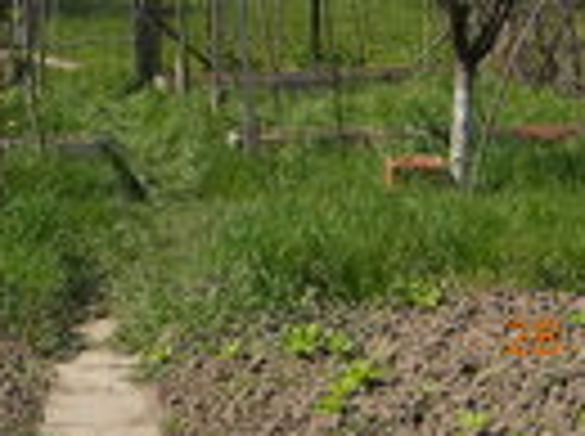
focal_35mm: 110
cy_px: -133
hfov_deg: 17.9
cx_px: 234
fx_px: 1856
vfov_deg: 13.0
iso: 80
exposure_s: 1/400
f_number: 5.5
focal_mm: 6.72
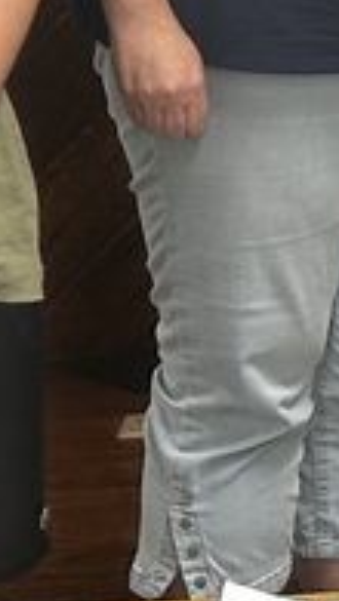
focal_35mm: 275
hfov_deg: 4.3
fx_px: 4385
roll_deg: -0.1
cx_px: 1017
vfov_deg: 7.6
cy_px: -502
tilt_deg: +0.2
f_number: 1.78
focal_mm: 6.86
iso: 160
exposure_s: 1/60
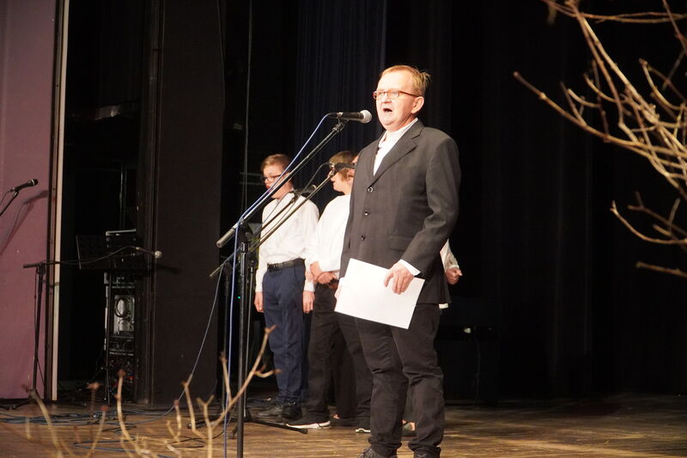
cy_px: 229
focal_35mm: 68
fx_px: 1288
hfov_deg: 29.9
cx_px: 344
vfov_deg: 20.2
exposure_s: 1/160
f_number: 4
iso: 6400
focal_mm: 45
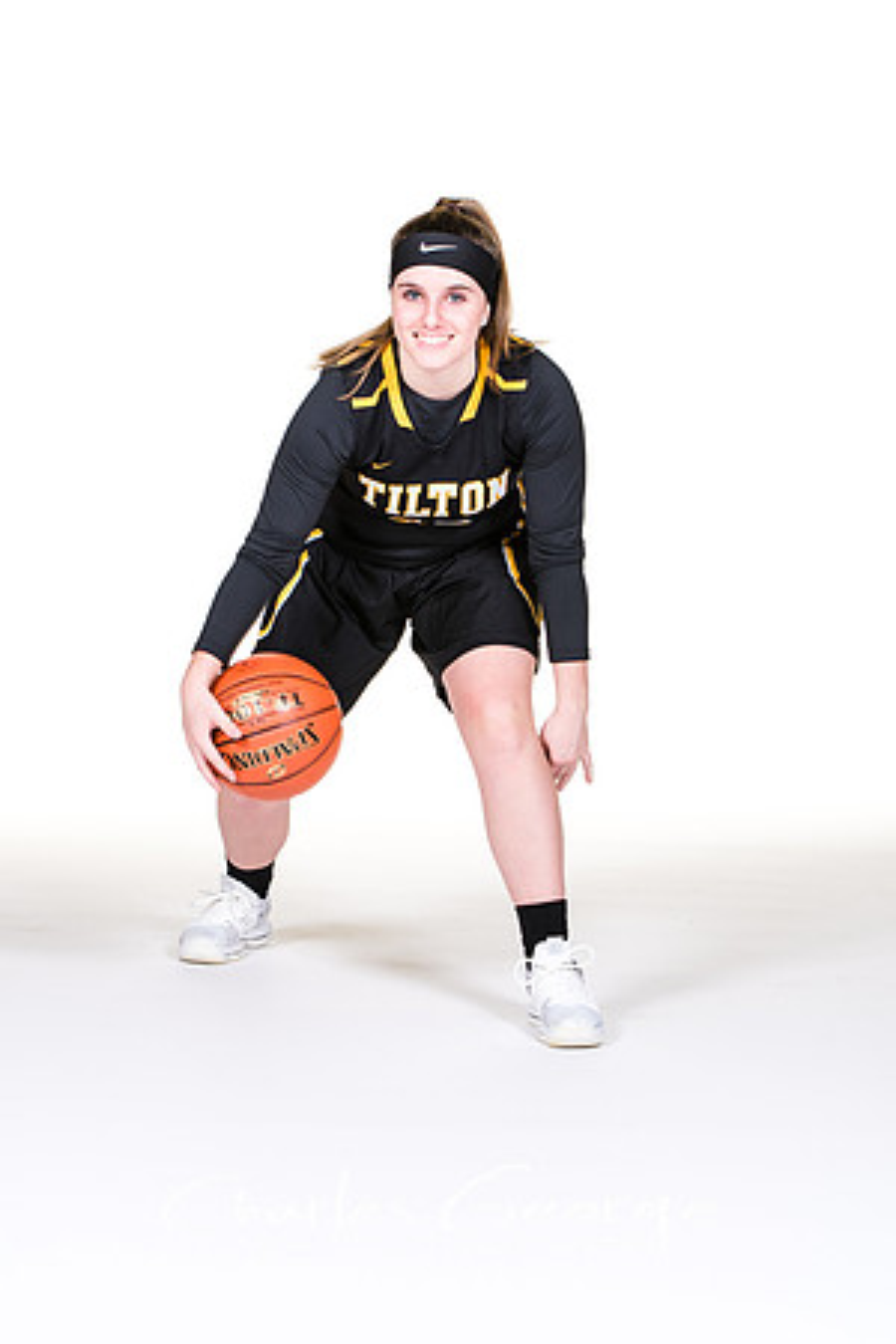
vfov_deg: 14.9
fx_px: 5152
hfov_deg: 9.9
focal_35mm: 138
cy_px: 672
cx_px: 448
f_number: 6.3
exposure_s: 1/160
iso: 200
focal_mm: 92
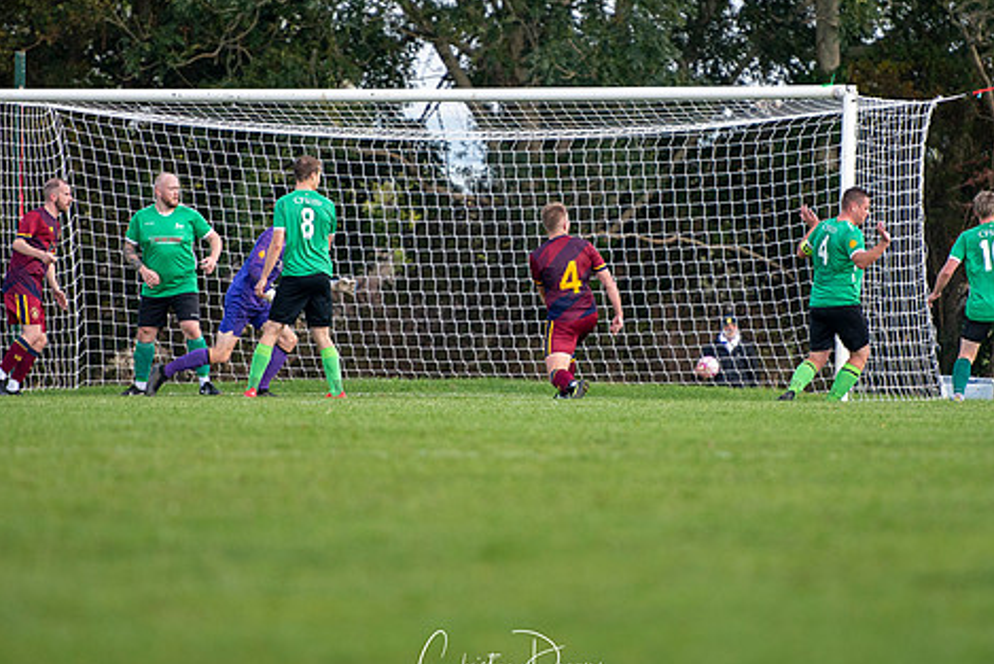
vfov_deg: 3.4
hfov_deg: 5.1
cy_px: 276
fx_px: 11185
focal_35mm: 405
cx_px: 566
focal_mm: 200
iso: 320
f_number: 2.8
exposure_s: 1/2000
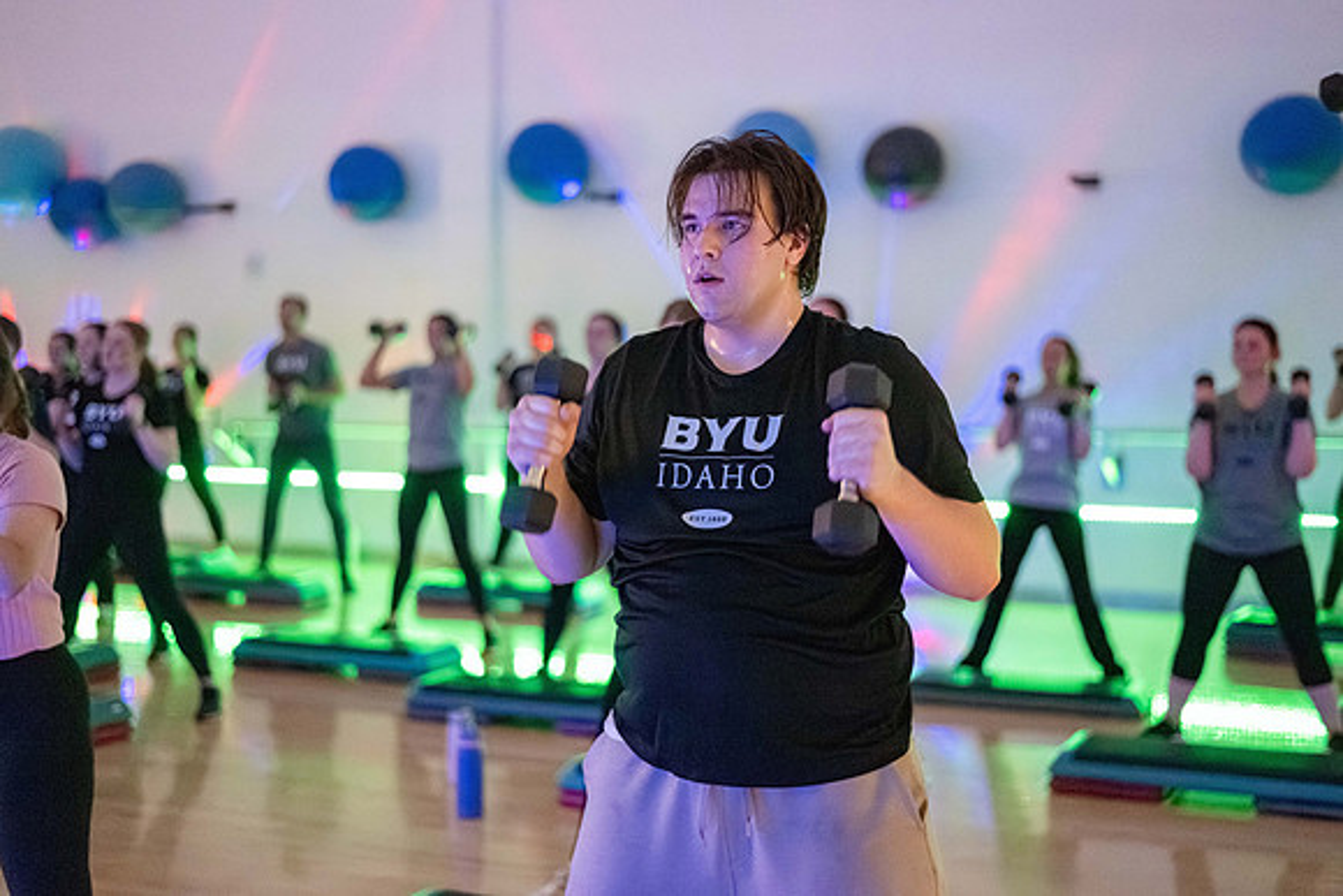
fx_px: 1866
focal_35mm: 50
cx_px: 672
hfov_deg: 39.6
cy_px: 448
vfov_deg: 27.0
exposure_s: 1/125
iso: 12800
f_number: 1.8
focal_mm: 50
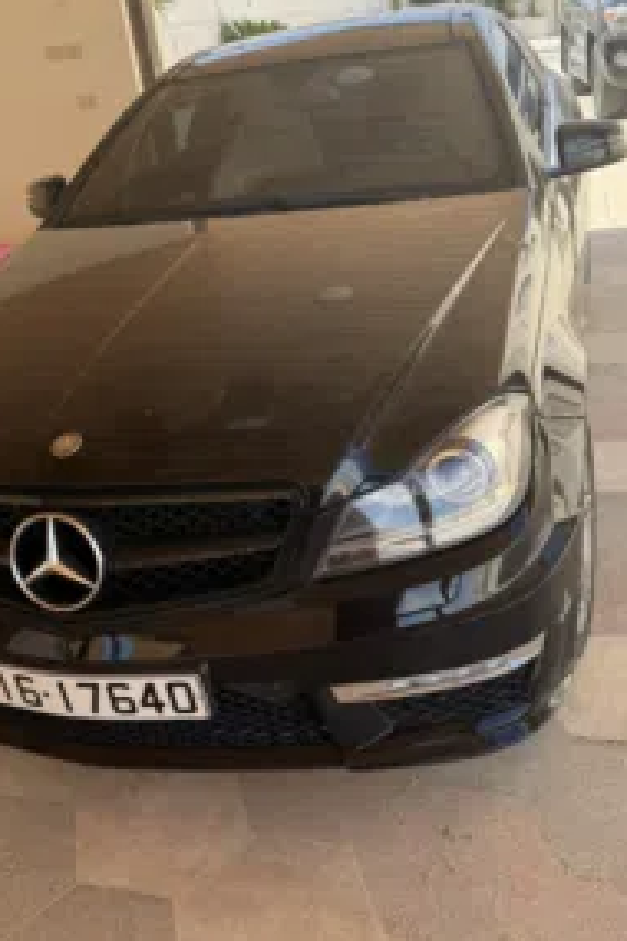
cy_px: 390
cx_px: 267
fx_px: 914
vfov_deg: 54.1
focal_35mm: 35
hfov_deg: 37.8
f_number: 1.78
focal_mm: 6.76
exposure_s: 1/1292
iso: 100
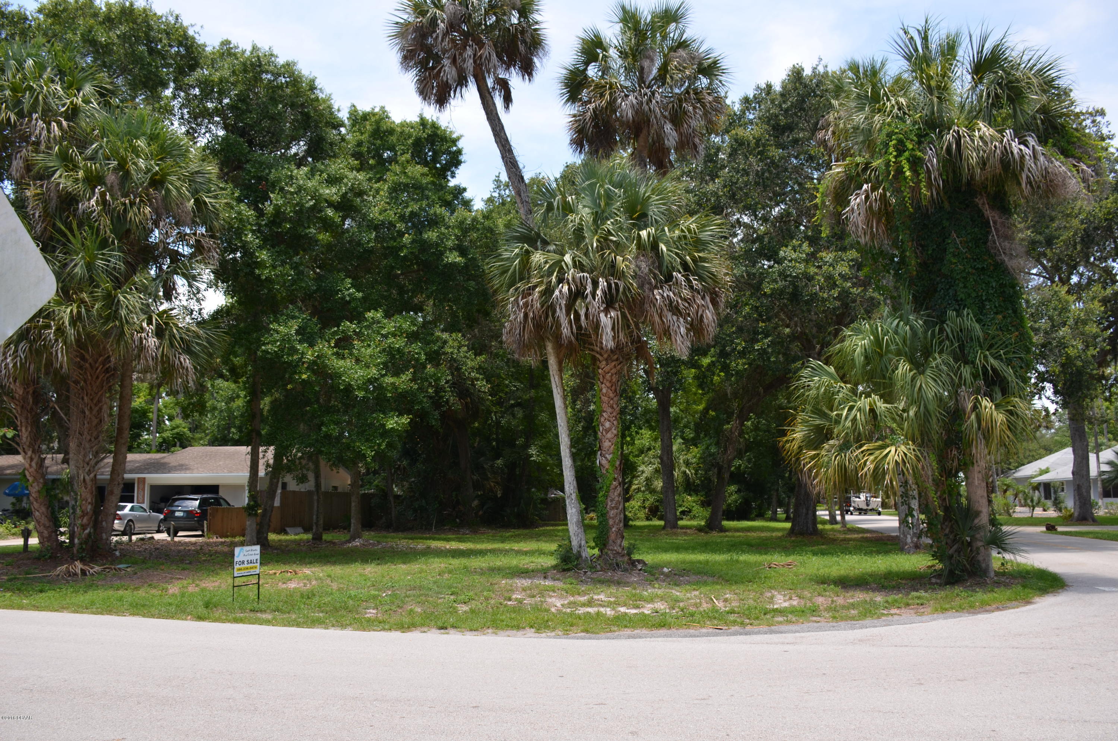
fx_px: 837
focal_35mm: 27
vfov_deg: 47.7
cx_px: 559
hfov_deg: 67.5
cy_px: 370
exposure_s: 1/250
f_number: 6.3
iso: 100
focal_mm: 18
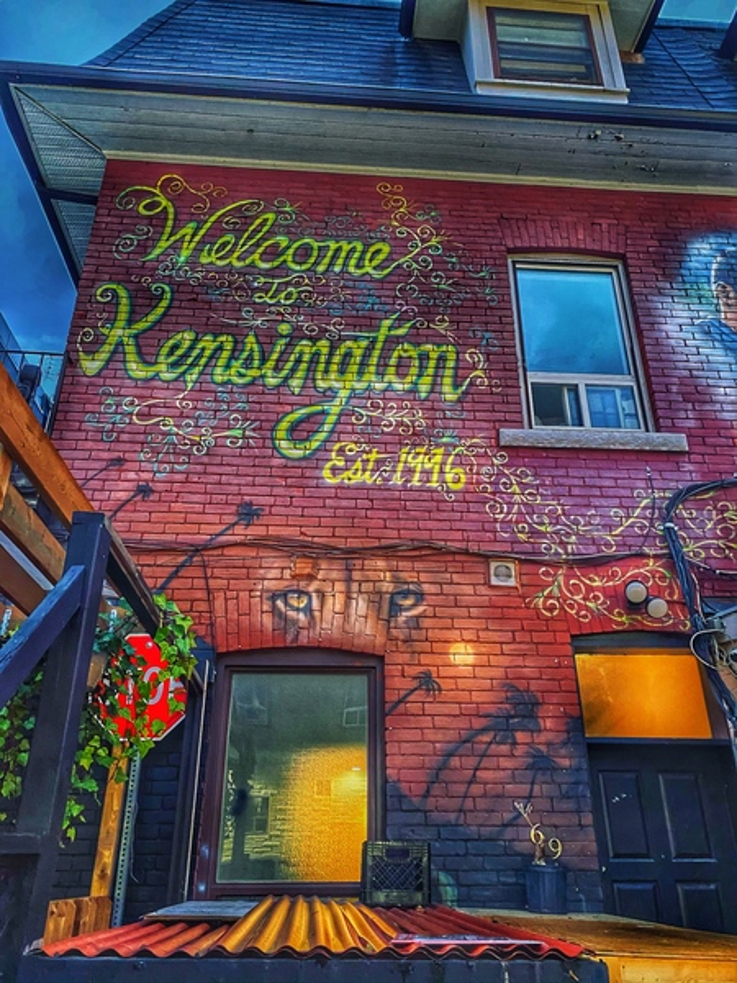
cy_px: 492
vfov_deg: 67.3
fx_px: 738
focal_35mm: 26
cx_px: 368
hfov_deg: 53.1
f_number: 1.8
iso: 640
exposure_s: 1/30
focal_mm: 4.25
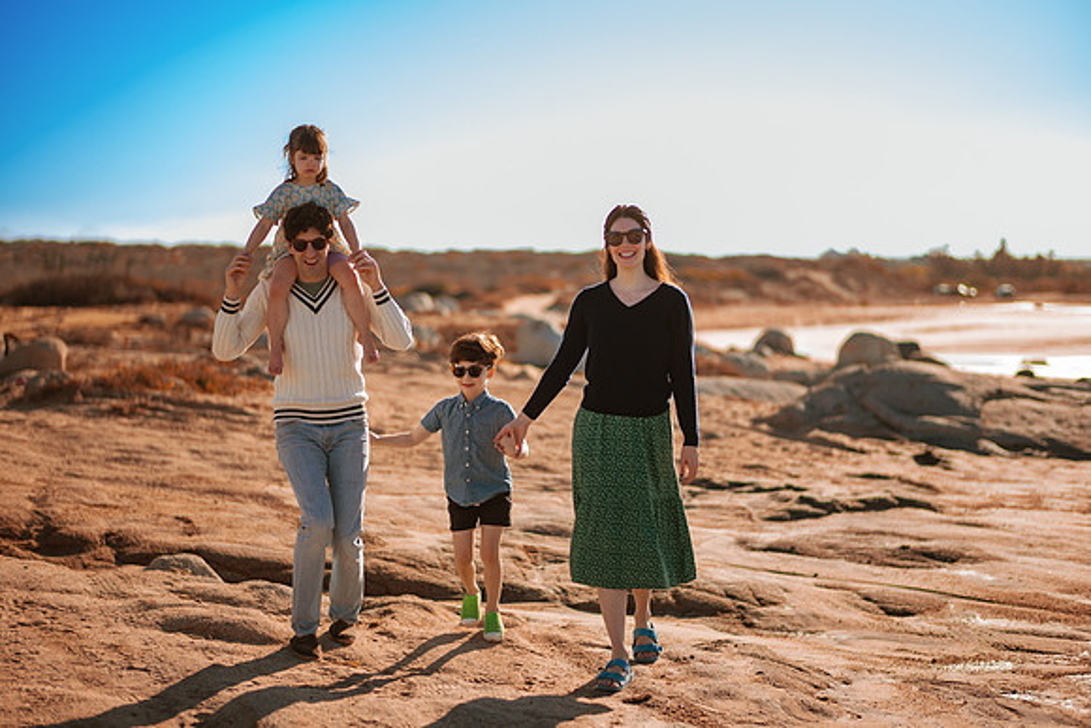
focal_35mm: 59
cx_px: 546
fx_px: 1790
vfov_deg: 23.0
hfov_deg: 33.9
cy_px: 364
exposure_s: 1/2500
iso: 50
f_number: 1.4
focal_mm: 58
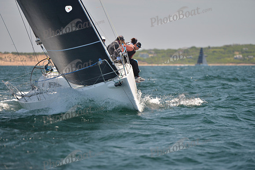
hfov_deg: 10.3
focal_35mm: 200
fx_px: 1417
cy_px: 85
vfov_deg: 6.9
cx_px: 128
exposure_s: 1/1000
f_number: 3.2
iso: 280
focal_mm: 200
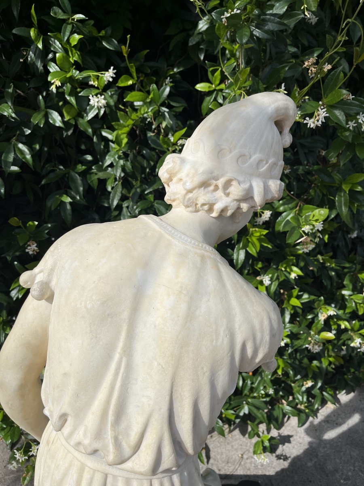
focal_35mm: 26
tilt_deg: -31.7
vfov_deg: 67.3
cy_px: 243
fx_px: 365
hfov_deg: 53.1
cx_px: 182
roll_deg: +4.2
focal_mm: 5.1
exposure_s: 1/7353
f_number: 1.6
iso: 50
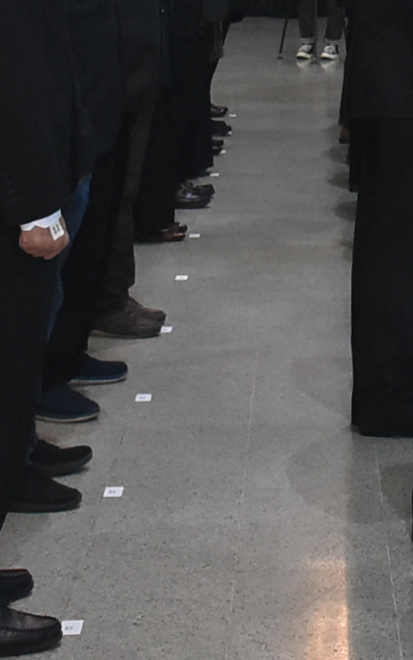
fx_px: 2141
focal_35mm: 119
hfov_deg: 10.4
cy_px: -216
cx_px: 711
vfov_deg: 16.5
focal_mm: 18
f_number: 4.5
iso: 2000
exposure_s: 1/100
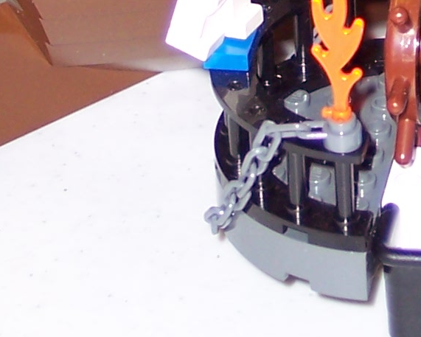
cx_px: 528
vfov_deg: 6.0
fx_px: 3165
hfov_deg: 7.5
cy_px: -248
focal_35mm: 254
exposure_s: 1/60
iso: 100
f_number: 3.4
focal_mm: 10.7
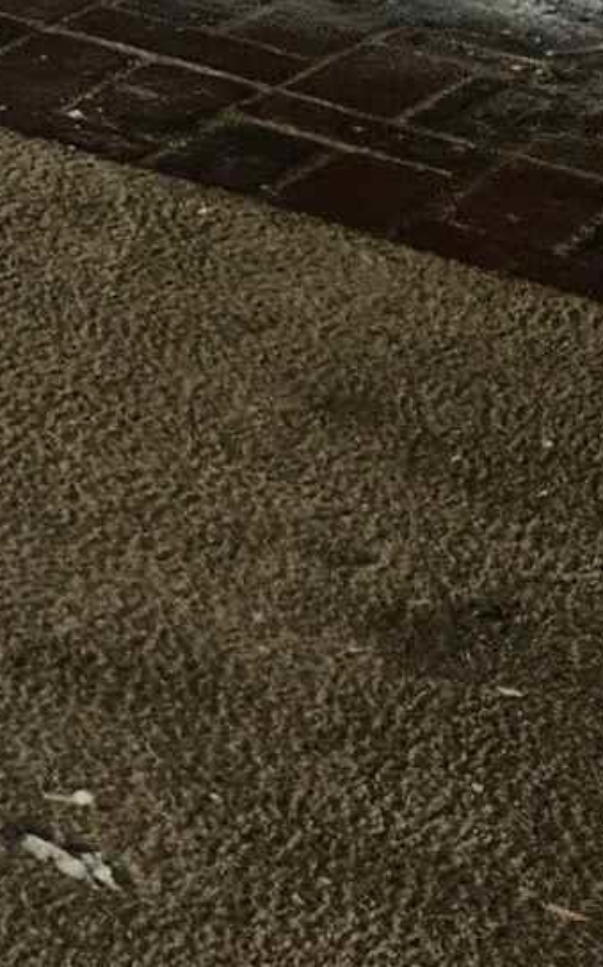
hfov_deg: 6.7
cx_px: -2062
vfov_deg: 13.9
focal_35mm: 138
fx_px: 3631
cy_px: -600
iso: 64
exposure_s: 1/120
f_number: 1.8
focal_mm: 5.4
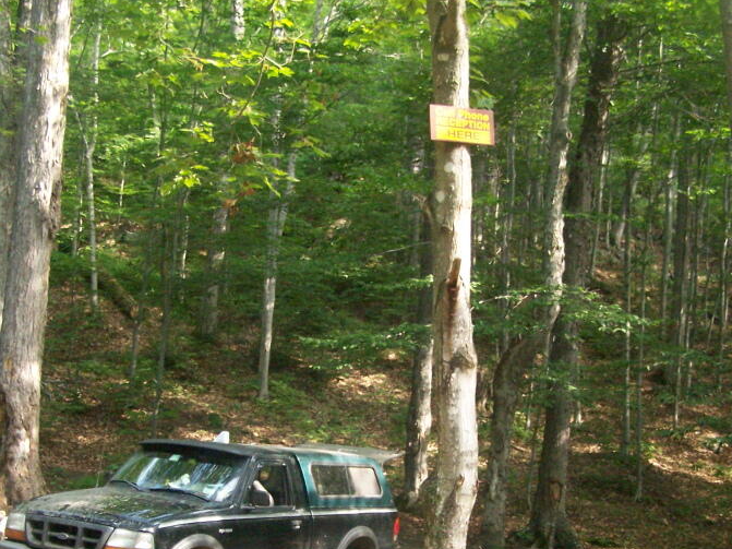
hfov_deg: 33.2
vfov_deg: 24.9
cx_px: 365
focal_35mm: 58
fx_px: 1226
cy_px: 413
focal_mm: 6.3
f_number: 2.8
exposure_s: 1/250
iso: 400
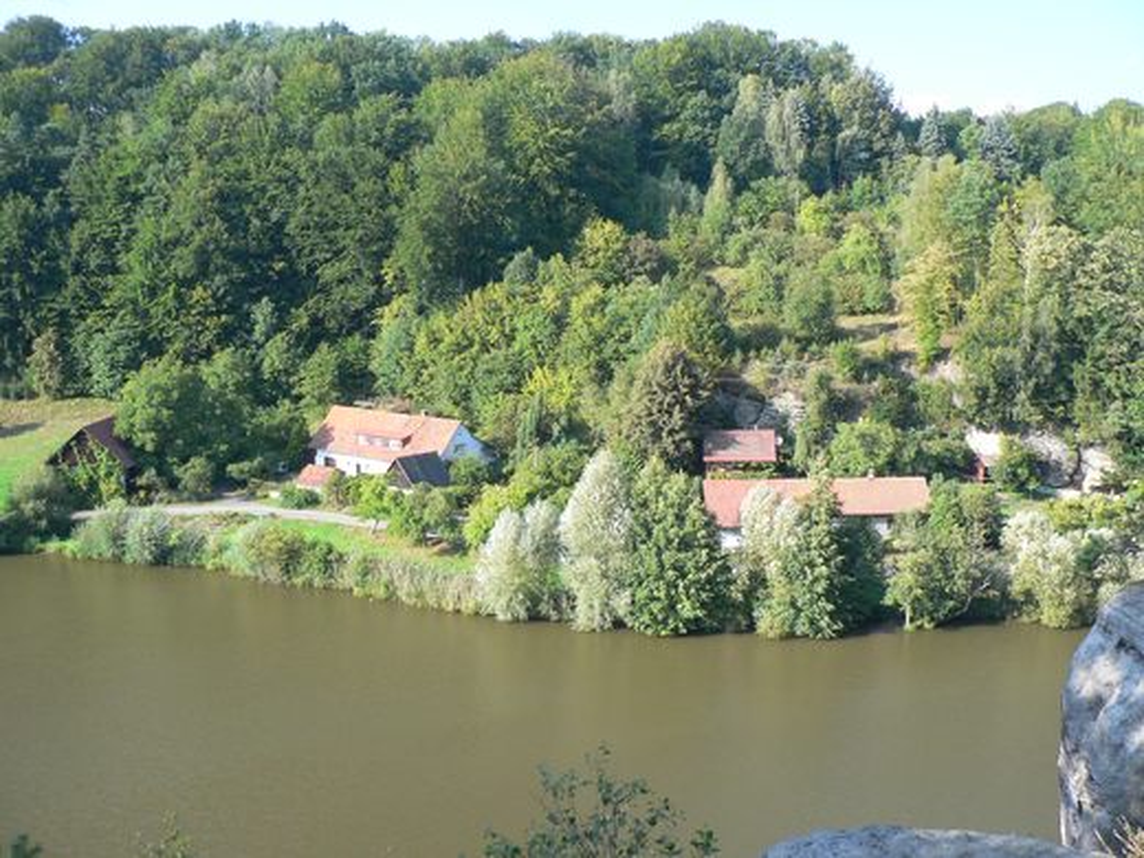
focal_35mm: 36
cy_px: 429
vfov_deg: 39.7
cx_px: 572
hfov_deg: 51.4
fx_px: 1190
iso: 100
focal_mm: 6
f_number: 2.8
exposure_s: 1/80
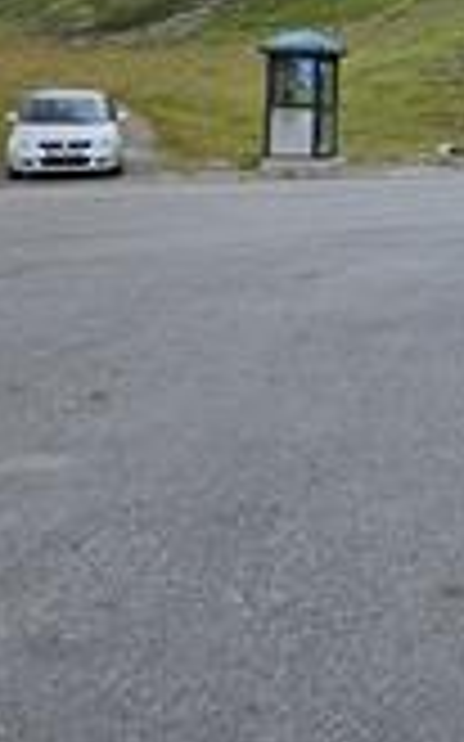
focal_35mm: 63
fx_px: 1276
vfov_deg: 30.9
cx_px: 876
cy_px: 63
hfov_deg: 16.6
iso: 25
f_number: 1.8
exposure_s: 1/709
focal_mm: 5.4
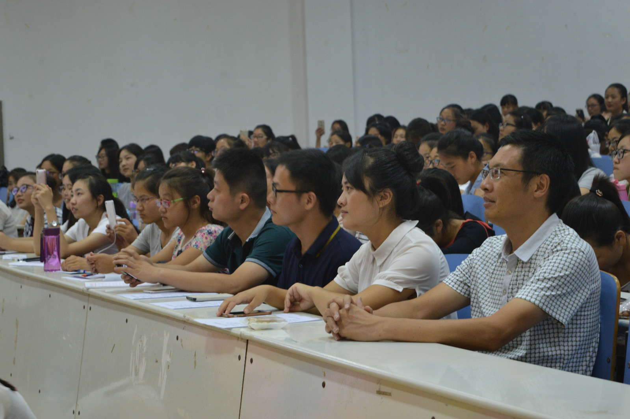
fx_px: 1364
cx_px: 315
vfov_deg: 17.5
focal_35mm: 78
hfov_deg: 26.0
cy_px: 210
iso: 500
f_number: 5.6
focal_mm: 52
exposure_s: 1/15
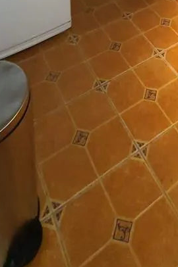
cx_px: 165
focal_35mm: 40
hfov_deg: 31.5
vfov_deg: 30.6
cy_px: -119
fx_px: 297
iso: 400
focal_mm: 2.2
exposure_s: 1/30
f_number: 2.2
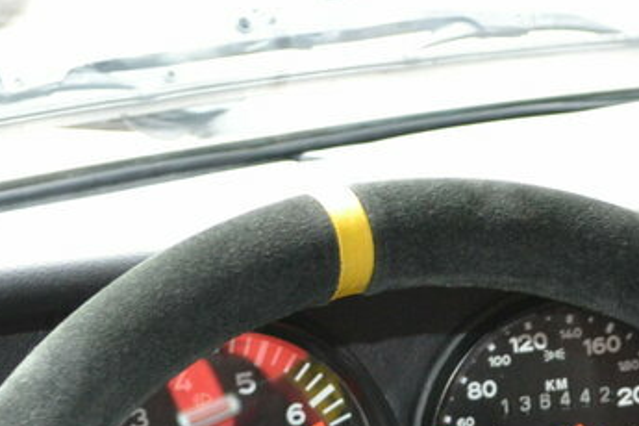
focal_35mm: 183
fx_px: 3243
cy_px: 689
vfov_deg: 7.4
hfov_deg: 11.2
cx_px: 476
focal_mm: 35
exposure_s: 1/60
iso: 1100
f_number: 5
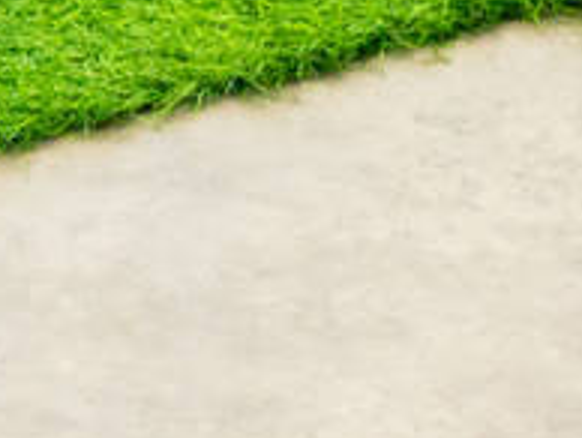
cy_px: -192
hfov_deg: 4.4
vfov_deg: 3.4
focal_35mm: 443
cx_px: -330
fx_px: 7457
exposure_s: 1/30
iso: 800
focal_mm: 42
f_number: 5.6
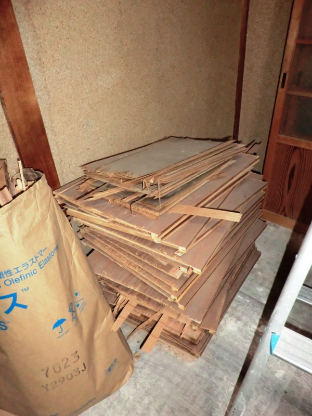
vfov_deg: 67.3
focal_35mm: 26
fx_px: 312
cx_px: 156
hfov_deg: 53.1
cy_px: 208
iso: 400
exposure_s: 1/60
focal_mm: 4.7
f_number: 2.8
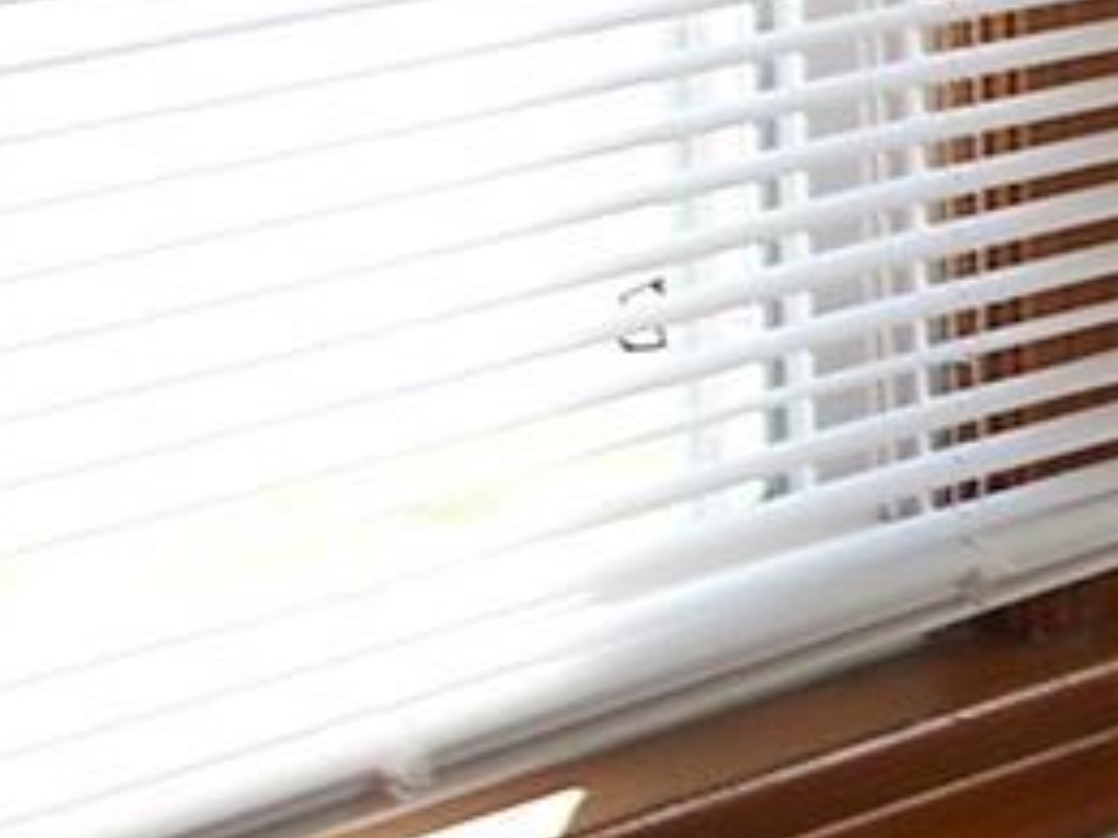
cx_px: 2872
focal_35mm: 228
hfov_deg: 7.9
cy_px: -60
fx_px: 7364
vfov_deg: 6.5
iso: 64
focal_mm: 7.8
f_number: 2.8
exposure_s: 1/50
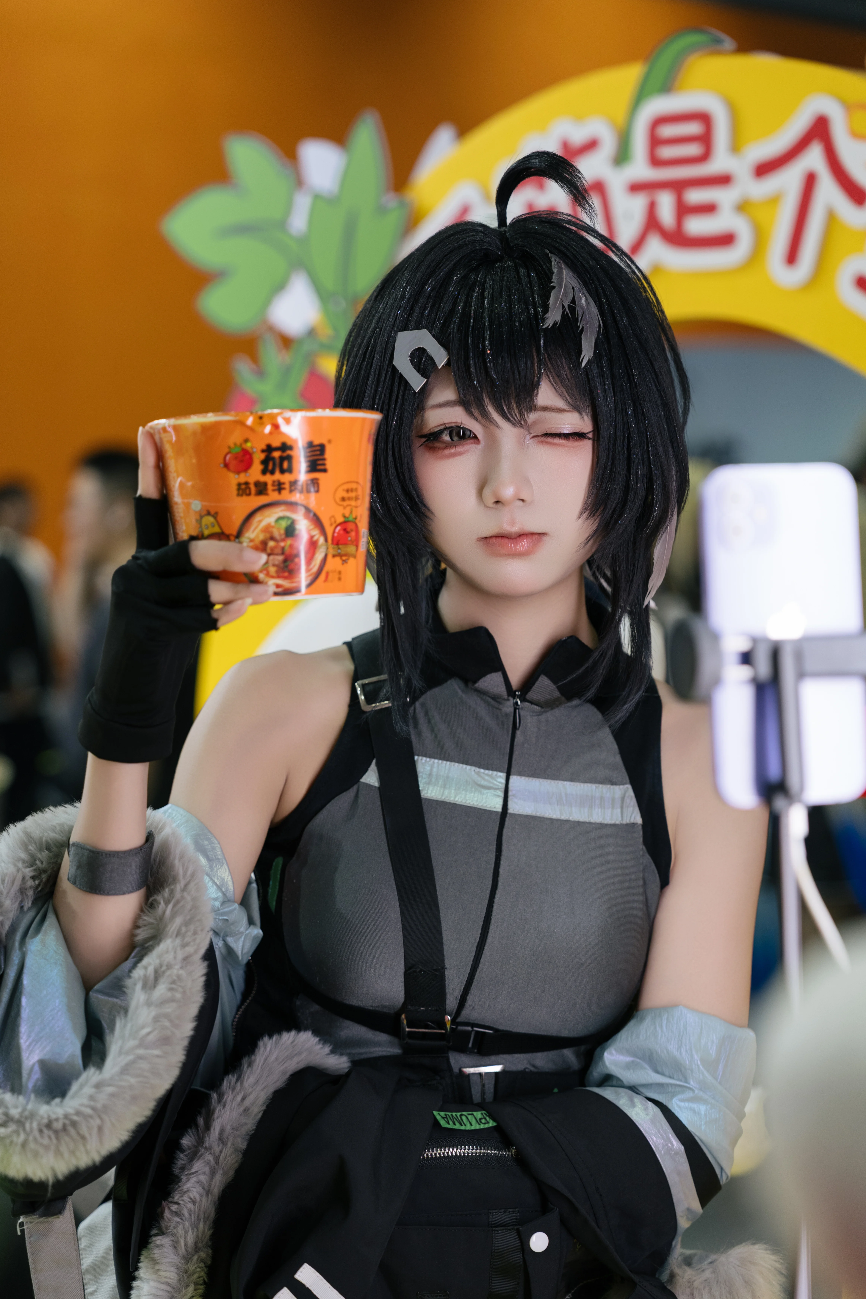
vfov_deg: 28.8
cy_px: 650
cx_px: 433
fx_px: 2526
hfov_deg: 19.5
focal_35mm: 70
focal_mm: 70
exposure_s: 1/160
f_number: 2.8
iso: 500
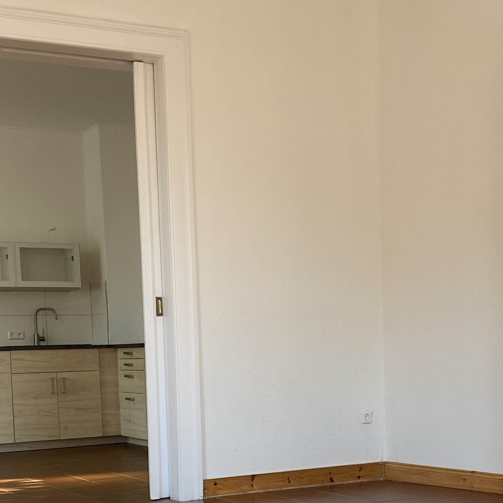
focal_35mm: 60
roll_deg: +2.5
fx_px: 986
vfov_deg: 27.8
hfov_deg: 28.6
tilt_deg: -4.0
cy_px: 429
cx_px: 235
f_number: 1.8
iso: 40
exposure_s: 1/122
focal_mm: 4.25
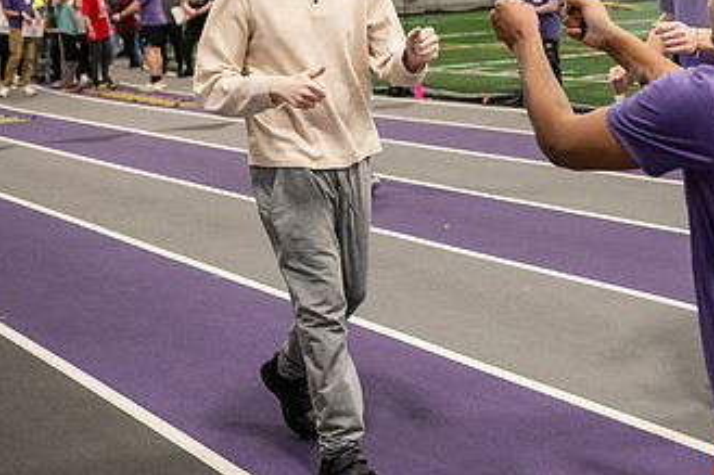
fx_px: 1328
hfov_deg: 29.7
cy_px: 118
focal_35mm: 67
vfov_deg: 20.1
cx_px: 521
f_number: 3.2
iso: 4000
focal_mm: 38
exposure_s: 1/320
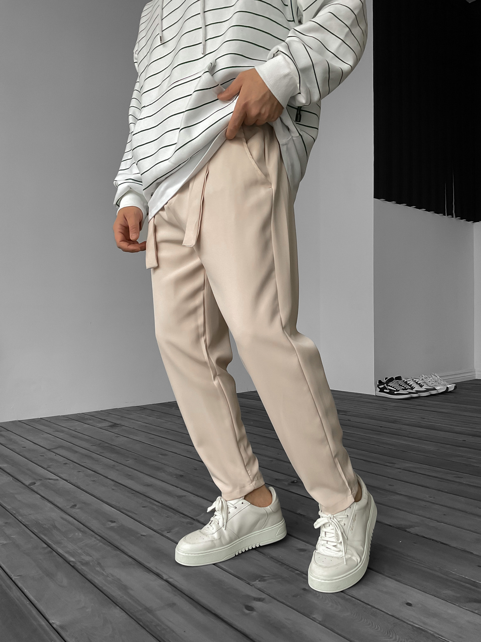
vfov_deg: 61.7
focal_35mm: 29
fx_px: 537
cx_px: 240
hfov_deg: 48.2
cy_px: 321
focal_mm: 3
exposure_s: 1/120
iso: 64
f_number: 1.8
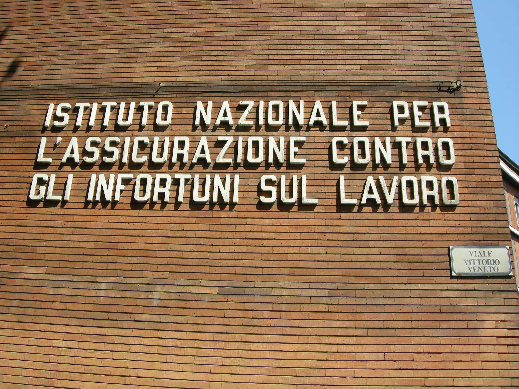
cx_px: 260
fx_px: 540
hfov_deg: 51.4
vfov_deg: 39.7
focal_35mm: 36
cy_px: 194
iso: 64
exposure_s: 1/235
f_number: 4.8
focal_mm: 7.5
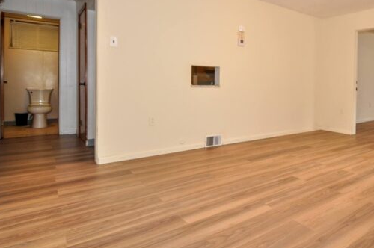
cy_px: 86
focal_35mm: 24
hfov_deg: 70.3
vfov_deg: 52.1
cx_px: 266
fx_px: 249
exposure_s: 1/60
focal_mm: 10
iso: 320
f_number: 4.5
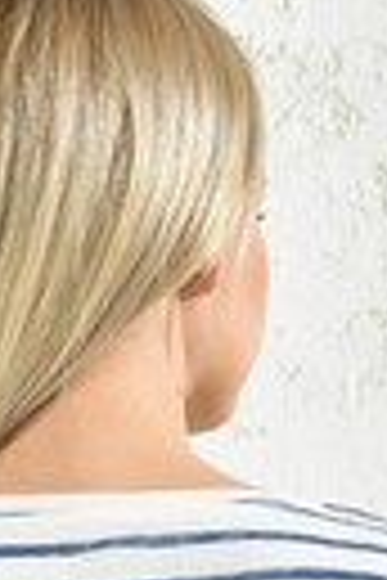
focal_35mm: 193
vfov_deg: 10.2
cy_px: 922
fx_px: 3112
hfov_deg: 7.1
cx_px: 144
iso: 100
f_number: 7.1
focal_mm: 46
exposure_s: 1/160
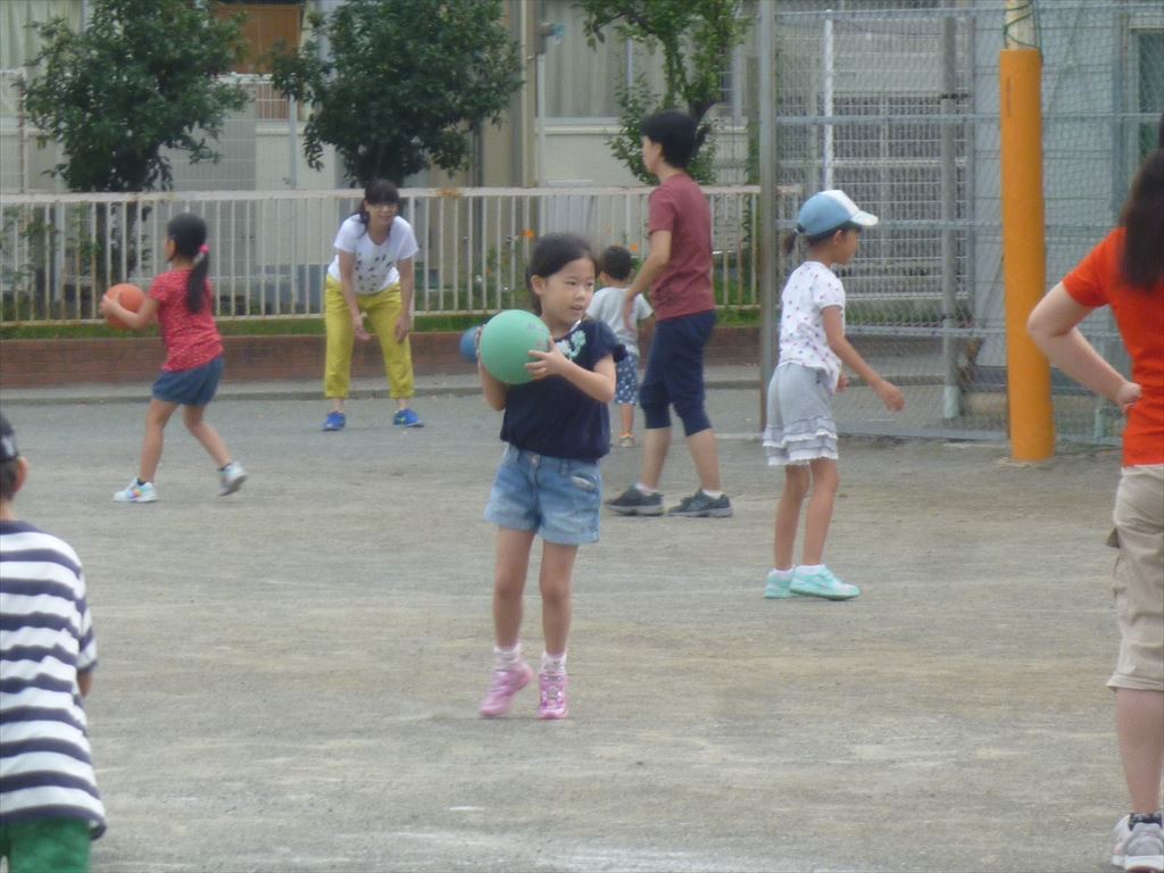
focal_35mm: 264
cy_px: 436
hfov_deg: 7.5
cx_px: 582
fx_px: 8877
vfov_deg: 5.6
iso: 100
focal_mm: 22.5
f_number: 5.9
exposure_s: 1/125
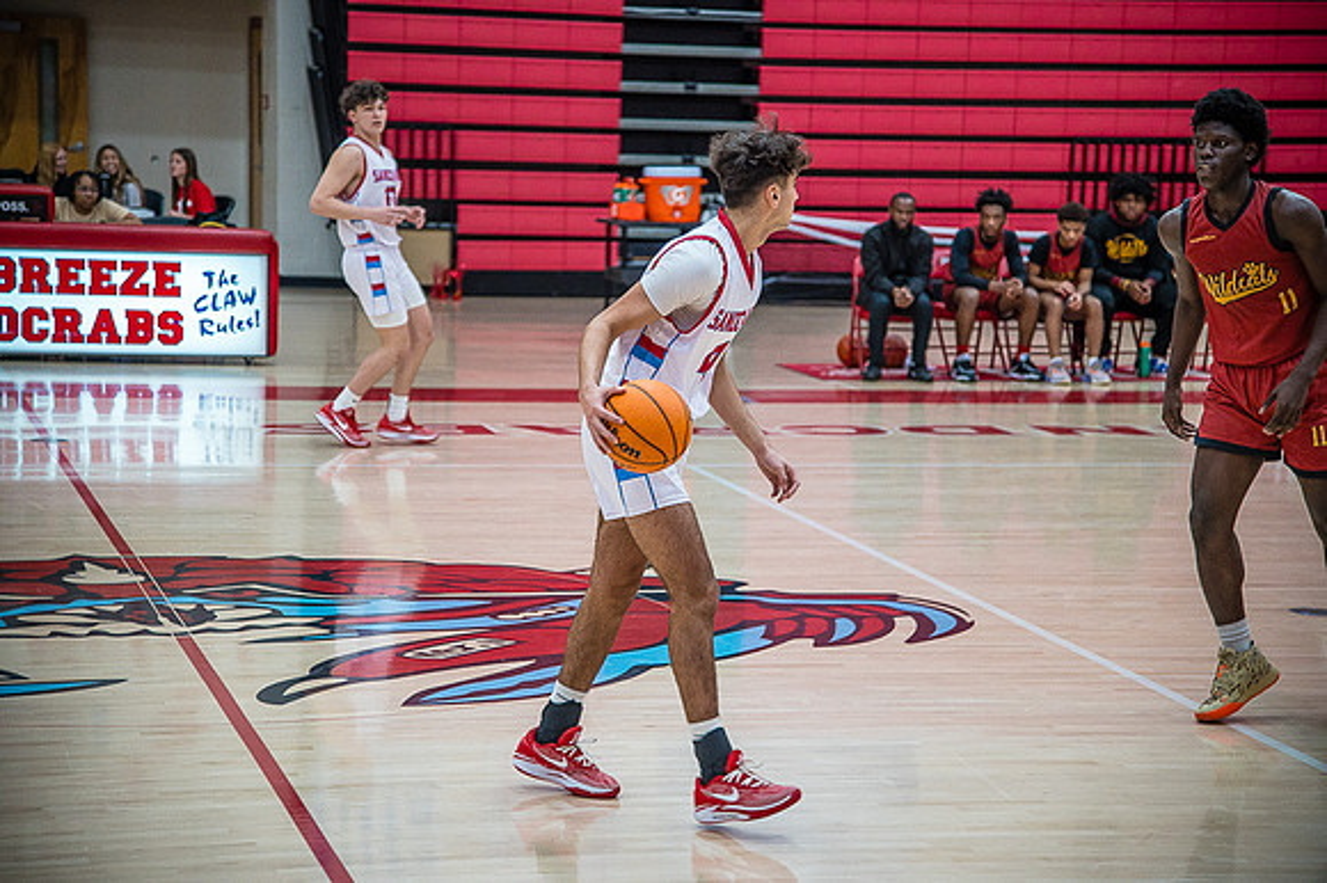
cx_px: 664
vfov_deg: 14.8
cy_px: 442
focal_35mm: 92
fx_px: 3389
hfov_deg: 22.2
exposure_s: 1/320
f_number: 4
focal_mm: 92
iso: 2000
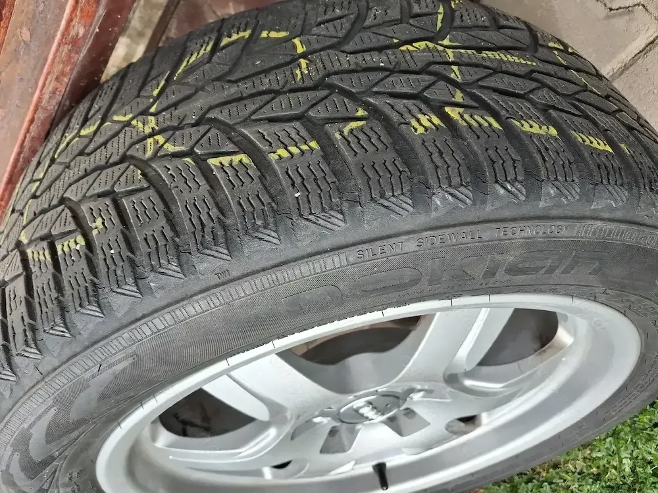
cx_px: 329
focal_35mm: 27
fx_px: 513
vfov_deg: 51.4
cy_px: 246
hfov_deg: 65.3
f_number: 1.8
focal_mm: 4
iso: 25
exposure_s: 1/208
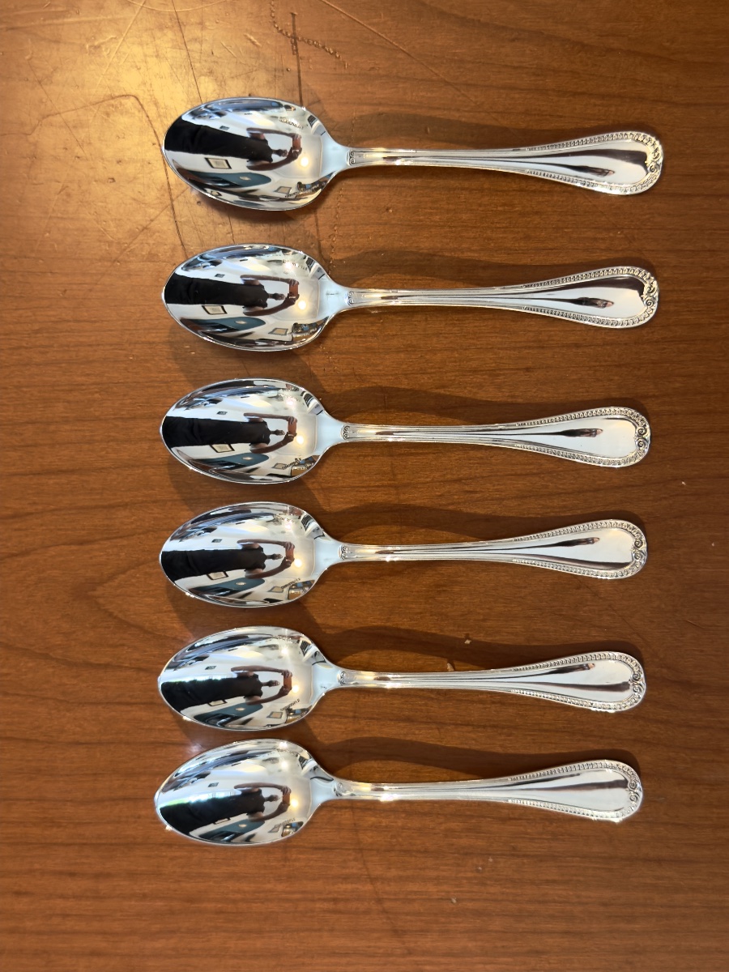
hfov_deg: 32.9
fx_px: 1235
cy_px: 486
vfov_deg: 42.9
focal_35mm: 44
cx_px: 364
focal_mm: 6.76
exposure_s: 1/25
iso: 500
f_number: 1.78
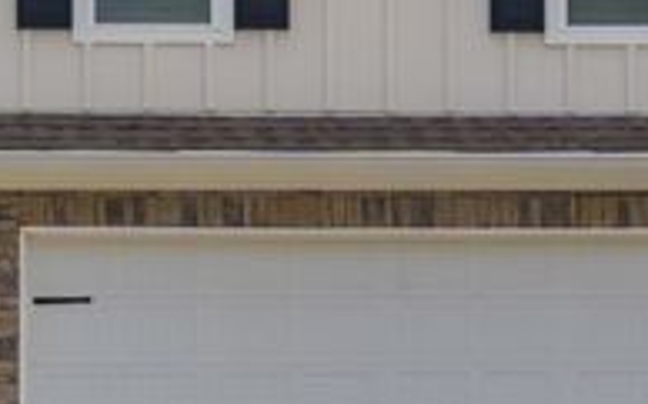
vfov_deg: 7.8
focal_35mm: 167
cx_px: 197
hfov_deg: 12.5
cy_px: 229
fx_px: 2948
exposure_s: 1/1250
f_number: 7.1
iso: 320
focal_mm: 31
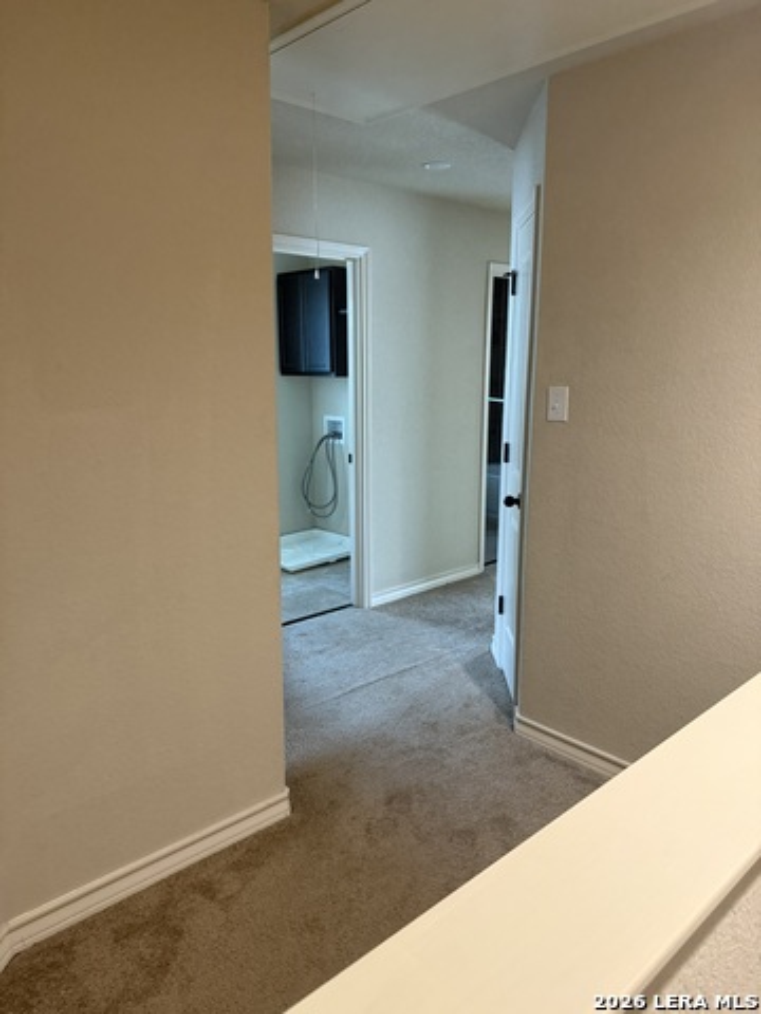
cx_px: 380
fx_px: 703
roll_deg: -2.7
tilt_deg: -13.7
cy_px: 507
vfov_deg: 71.6
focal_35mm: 24
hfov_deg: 56.8
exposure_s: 1/60
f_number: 1.78
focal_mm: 6.76
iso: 500
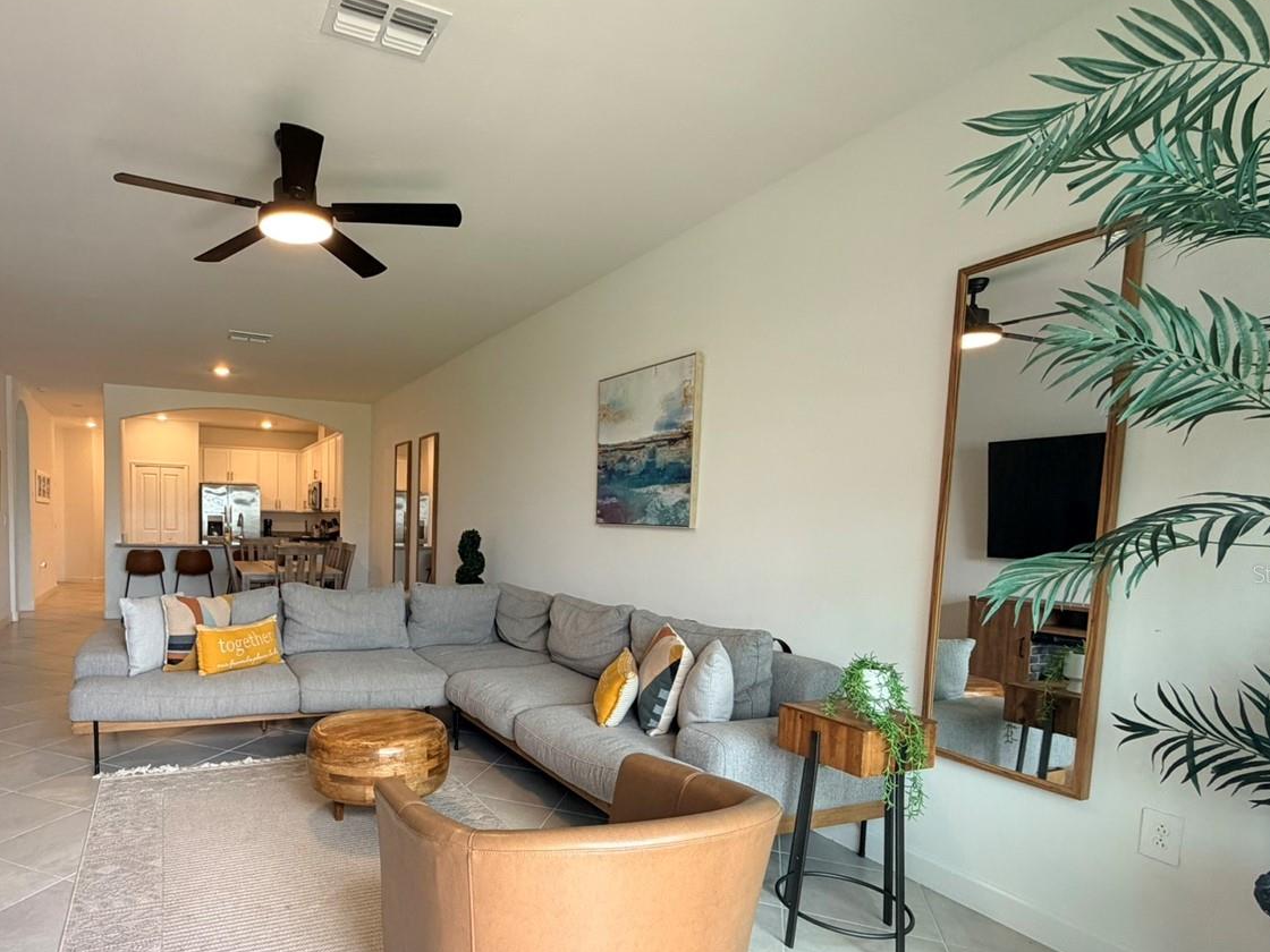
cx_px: 452
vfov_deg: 65.3
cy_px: 573
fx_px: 734
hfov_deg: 79.7
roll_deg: -0.6
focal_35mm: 20
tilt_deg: -4.0
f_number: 2.2
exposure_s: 1/120
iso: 160
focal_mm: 2.22
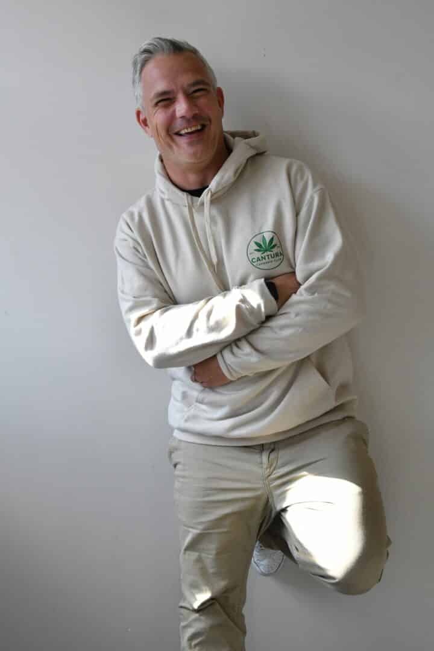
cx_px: 217
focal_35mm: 48
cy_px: 326
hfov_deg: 28.1
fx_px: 868
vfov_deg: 41.1
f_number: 10
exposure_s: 1/400
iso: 2000
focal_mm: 32
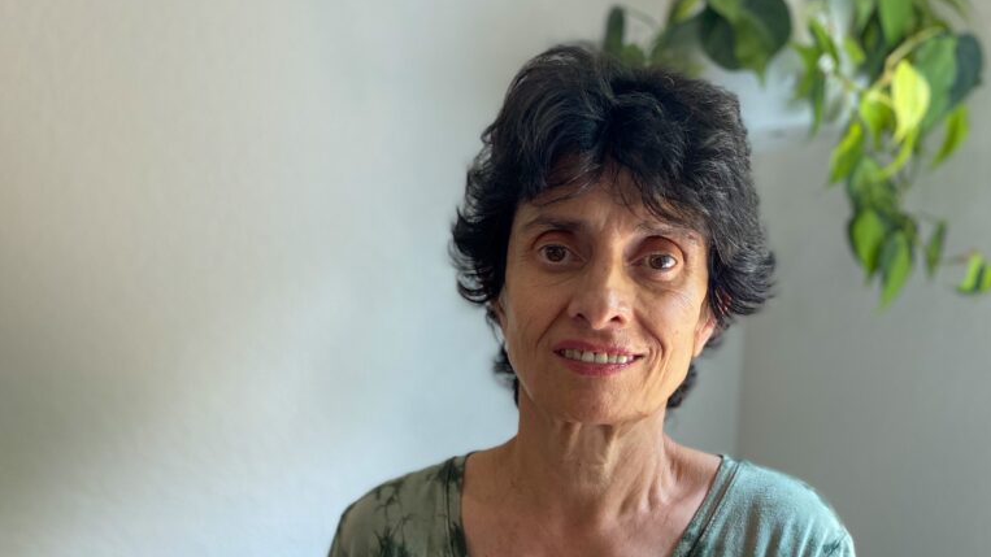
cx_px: 496
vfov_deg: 29.9
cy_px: 495
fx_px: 998
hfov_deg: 52.8
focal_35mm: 38
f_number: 1.8
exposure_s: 1/60
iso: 200
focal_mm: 4.25
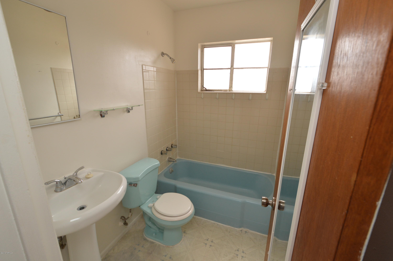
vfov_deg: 77.2
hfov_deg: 100.4
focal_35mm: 15
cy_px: 130
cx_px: 196
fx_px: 164
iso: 400
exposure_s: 1/125
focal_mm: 10
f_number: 5.6
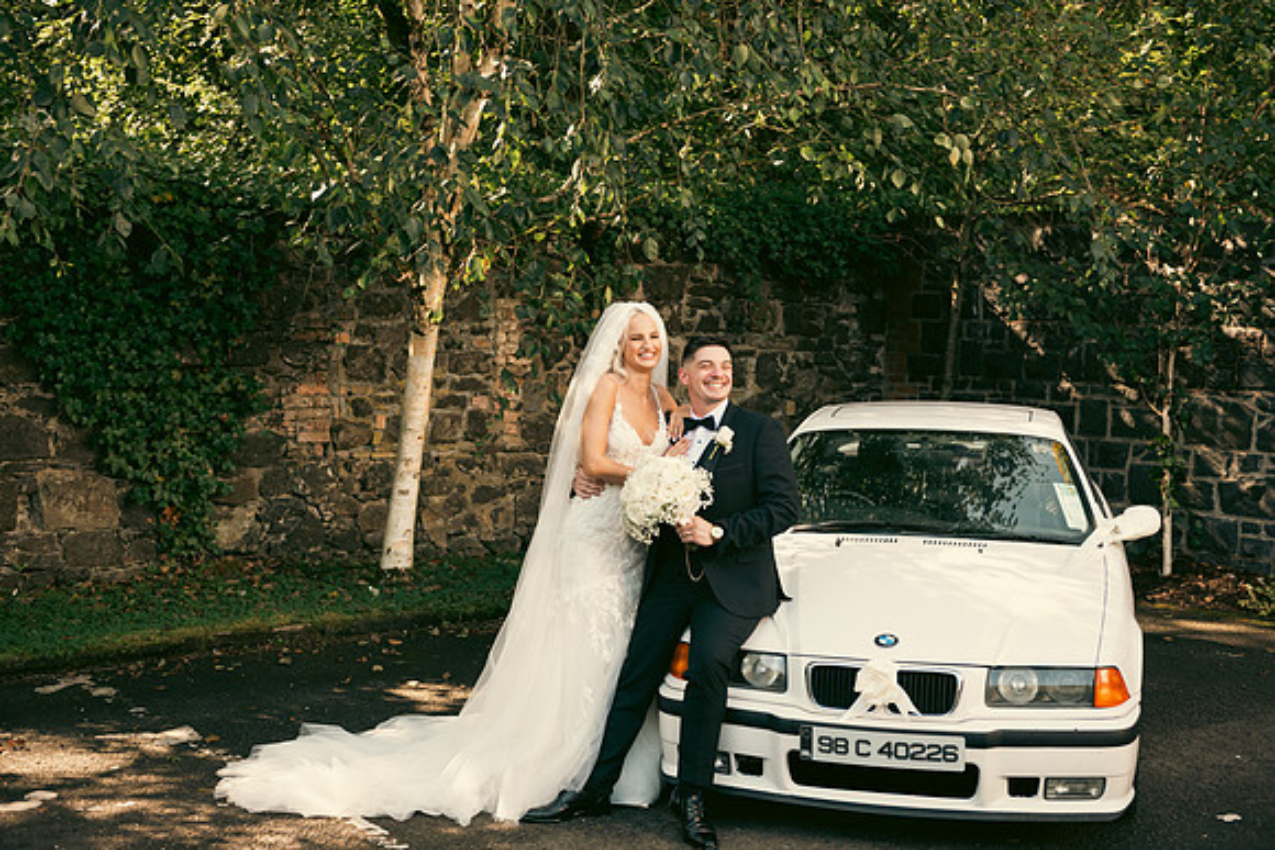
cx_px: 638
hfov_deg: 41.1
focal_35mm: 48
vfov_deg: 28.1
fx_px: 1700
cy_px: 425
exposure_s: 1/200
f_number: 3.5
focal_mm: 48
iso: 160
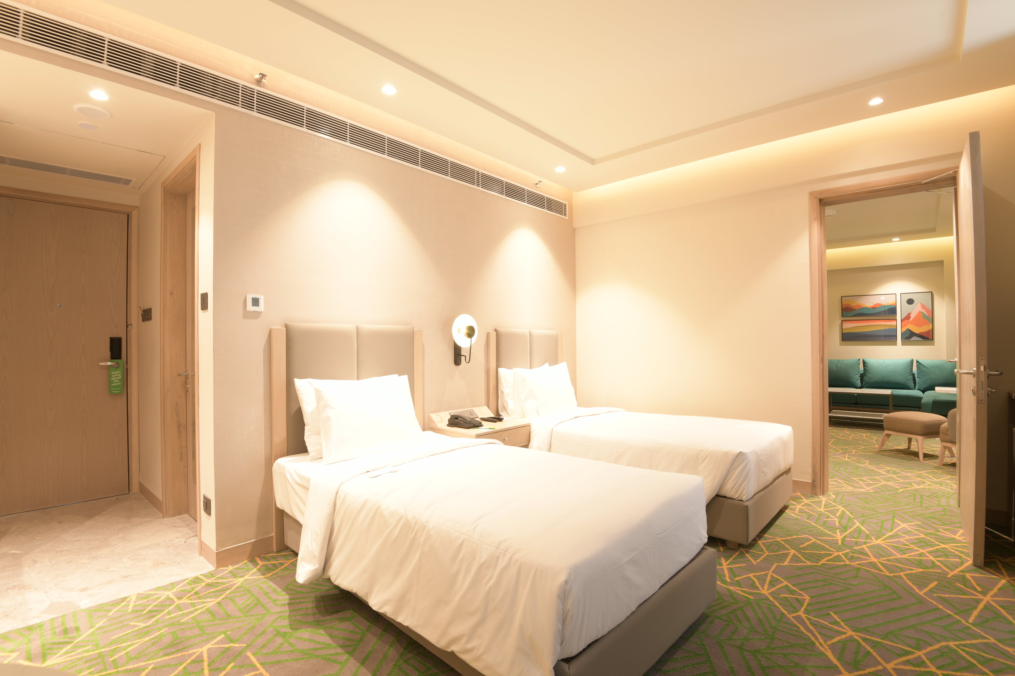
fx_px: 451
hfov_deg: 96.7
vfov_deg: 73.7
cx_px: 508
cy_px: 338
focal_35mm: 16
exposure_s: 2.5
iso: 125
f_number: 11
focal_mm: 16
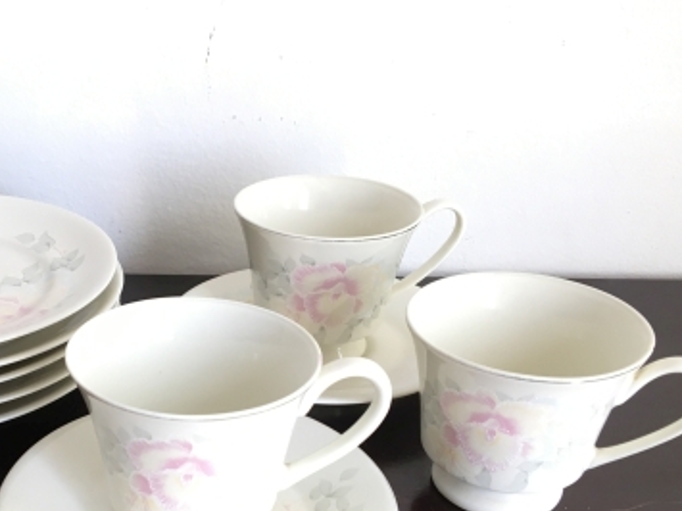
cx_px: 165
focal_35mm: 49
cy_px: 382
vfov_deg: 29.2
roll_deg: +1.1
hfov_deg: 37.9
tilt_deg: -29.5
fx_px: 965
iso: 32
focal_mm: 4.15
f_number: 2.2
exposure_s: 1/40
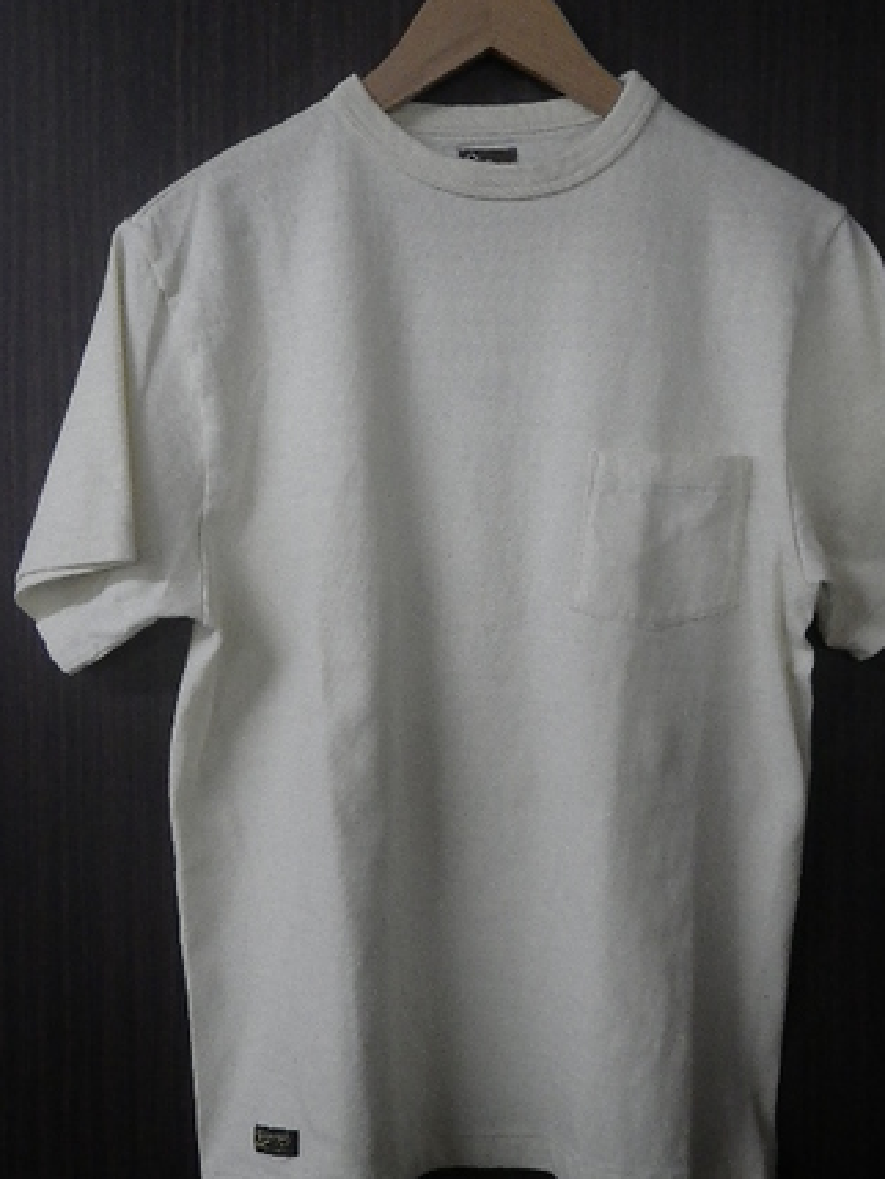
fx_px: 1261
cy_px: 609
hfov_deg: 38.7
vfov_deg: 50.1
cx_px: 473
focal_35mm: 37
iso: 500
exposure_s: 1/50
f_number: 3.8
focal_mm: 6.1
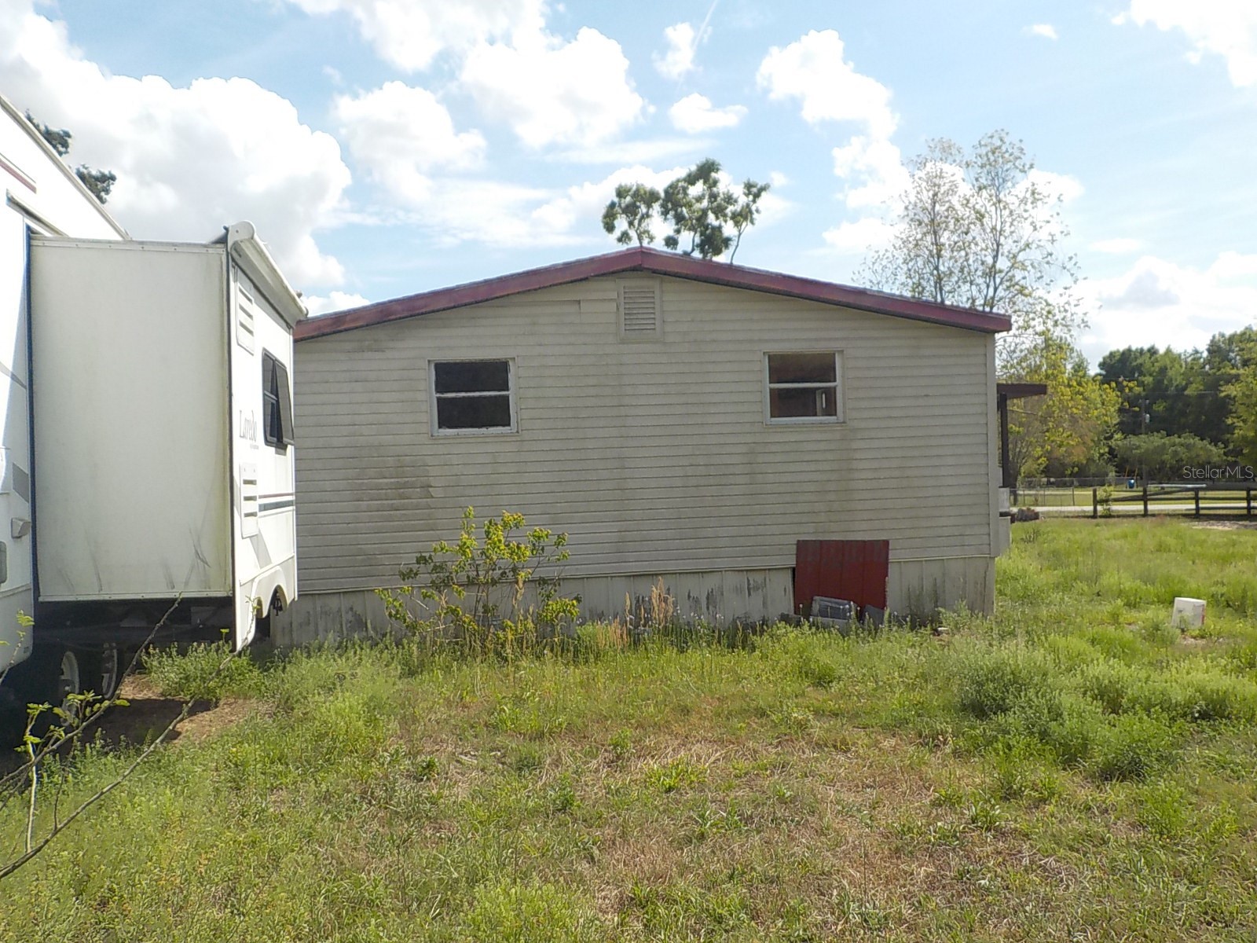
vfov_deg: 46.8
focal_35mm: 30
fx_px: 1089
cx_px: 628
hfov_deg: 60.0
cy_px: 472
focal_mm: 4.1
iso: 125
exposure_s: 1/1250
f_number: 3.3
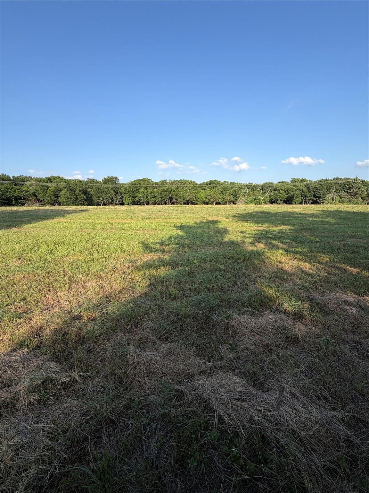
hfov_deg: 85.7
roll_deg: +1.1
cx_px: 184
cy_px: 246
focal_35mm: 14
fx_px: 199
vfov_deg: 102.1
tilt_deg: -11.6
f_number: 2.2
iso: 32
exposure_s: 1/770
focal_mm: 2.22
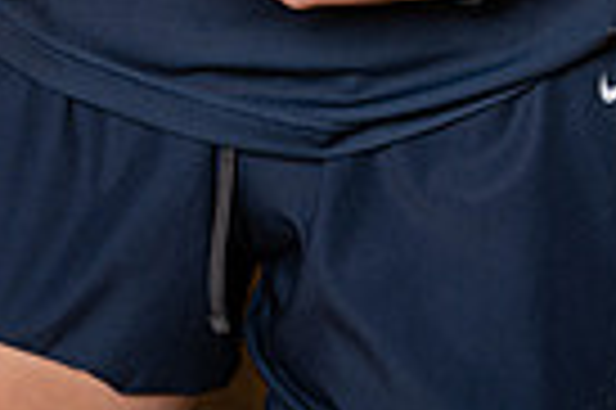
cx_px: 382
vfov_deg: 8.8
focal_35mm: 141
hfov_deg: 14.6
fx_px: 2410
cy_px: -581
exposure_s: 1/250
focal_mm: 43
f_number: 5
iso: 100
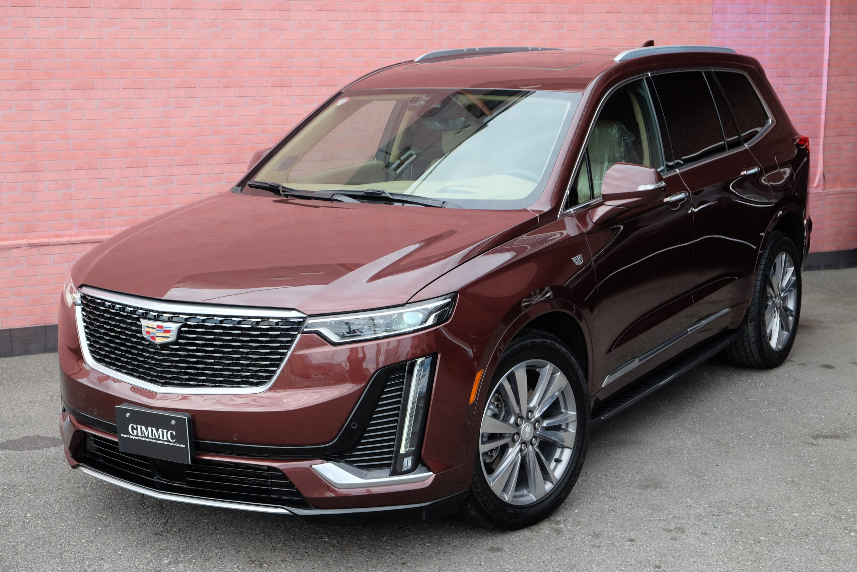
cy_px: 286
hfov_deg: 35.6
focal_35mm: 56
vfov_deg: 24.2
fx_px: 1333
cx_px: 428
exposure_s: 1/340
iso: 400
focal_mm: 37.4
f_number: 5.6
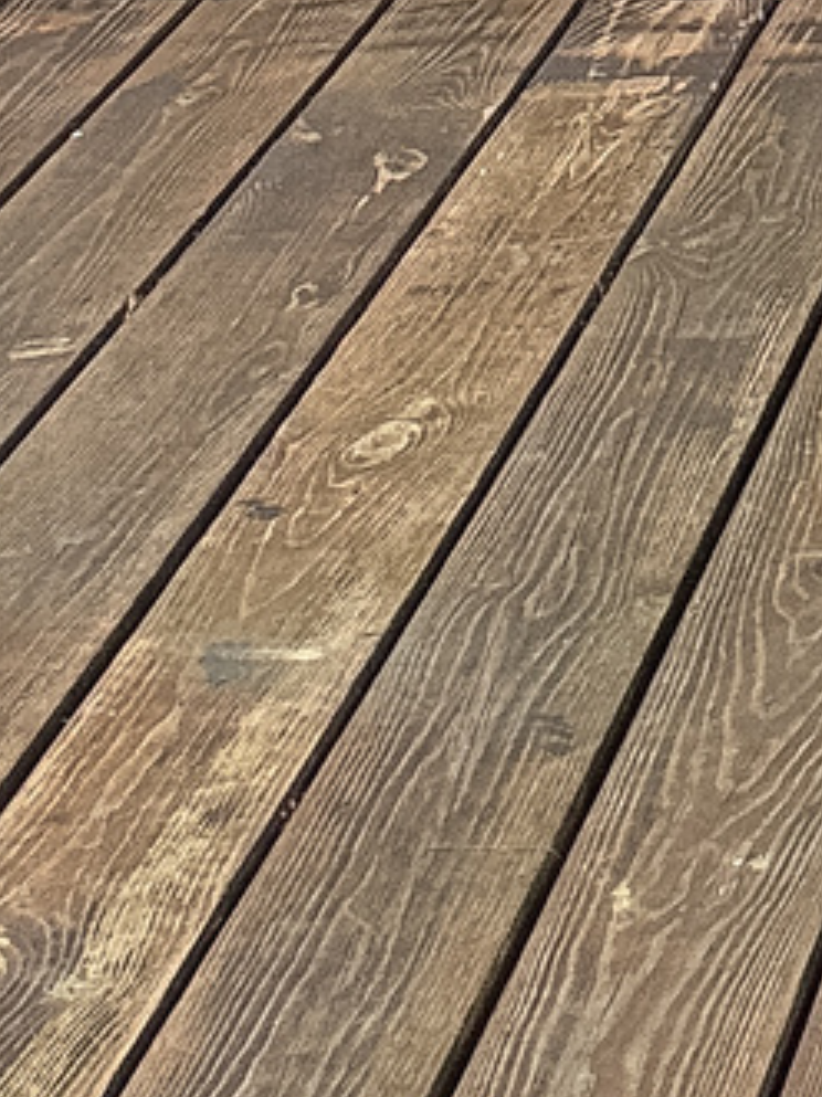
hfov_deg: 9.6
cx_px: 1621
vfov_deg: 11.4
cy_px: -1505
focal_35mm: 145
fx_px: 4594
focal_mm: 2.69
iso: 20
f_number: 1.9
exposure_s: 1/125
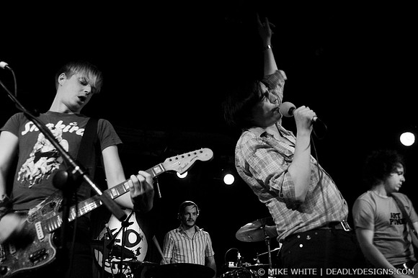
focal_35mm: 30
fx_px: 348
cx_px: 209
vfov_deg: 43.6
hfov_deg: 62.0
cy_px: 139
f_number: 3.2
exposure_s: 1/60
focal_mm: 20
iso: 800
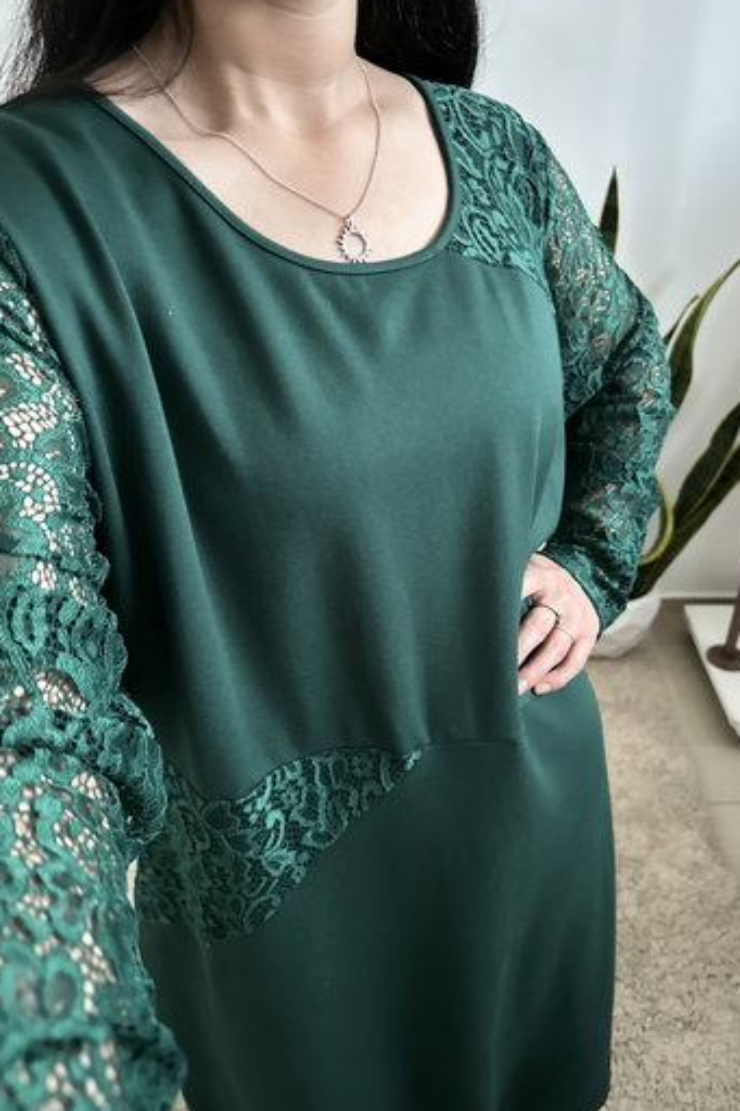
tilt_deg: -35.0
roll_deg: +0.1
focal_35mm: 26
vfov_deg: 69.4
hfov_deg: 49.5
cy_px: 550
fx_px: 802
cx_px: 388
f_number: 1.78
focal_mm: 6.86
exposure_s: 1/15
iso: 2000
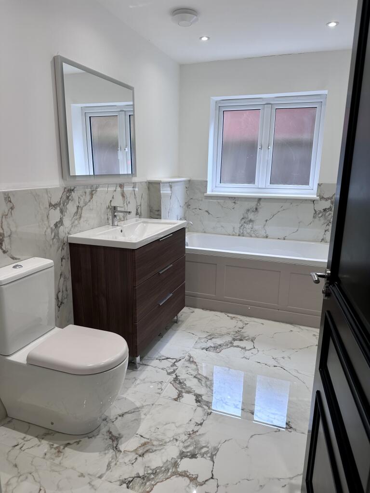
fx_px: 342
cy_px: 246
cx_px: 185
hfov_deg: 56.8
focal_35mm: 24
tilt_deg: -13.7
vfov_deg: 71.6
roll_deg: -1.2
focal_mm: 6.86
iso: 64
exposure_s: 1/100
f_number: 1.78
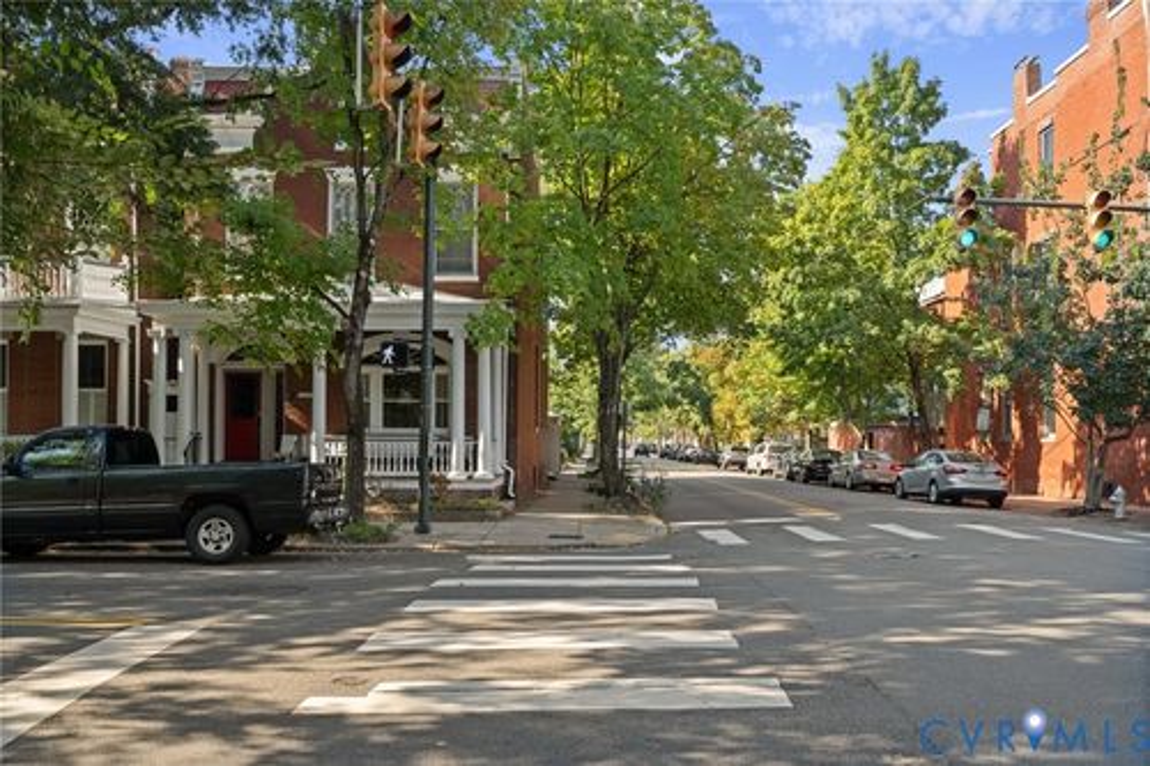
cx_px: 575
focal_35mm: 30
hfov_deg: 61.9
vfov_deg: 43.6
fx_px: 958
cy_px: 383
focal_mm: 30
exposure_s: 1/10
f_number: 14
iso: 160
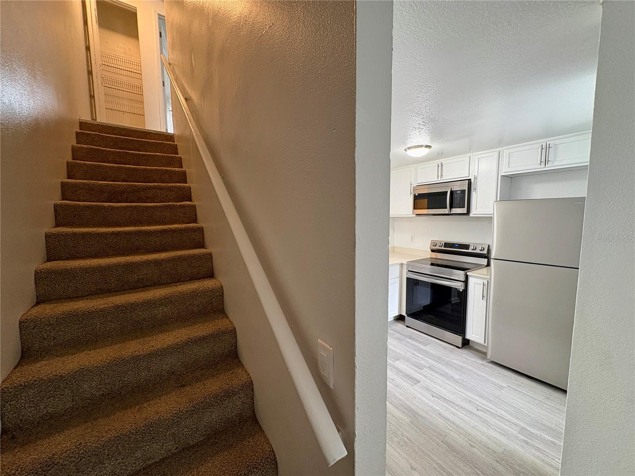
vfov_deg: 85.7
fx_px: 257
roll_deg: +0.9
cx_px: 318
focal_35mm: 14
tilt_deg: -6.1
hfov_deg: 102.1
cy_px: 238
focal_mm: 2.22
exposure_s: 1/60
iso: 200
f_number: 2.2
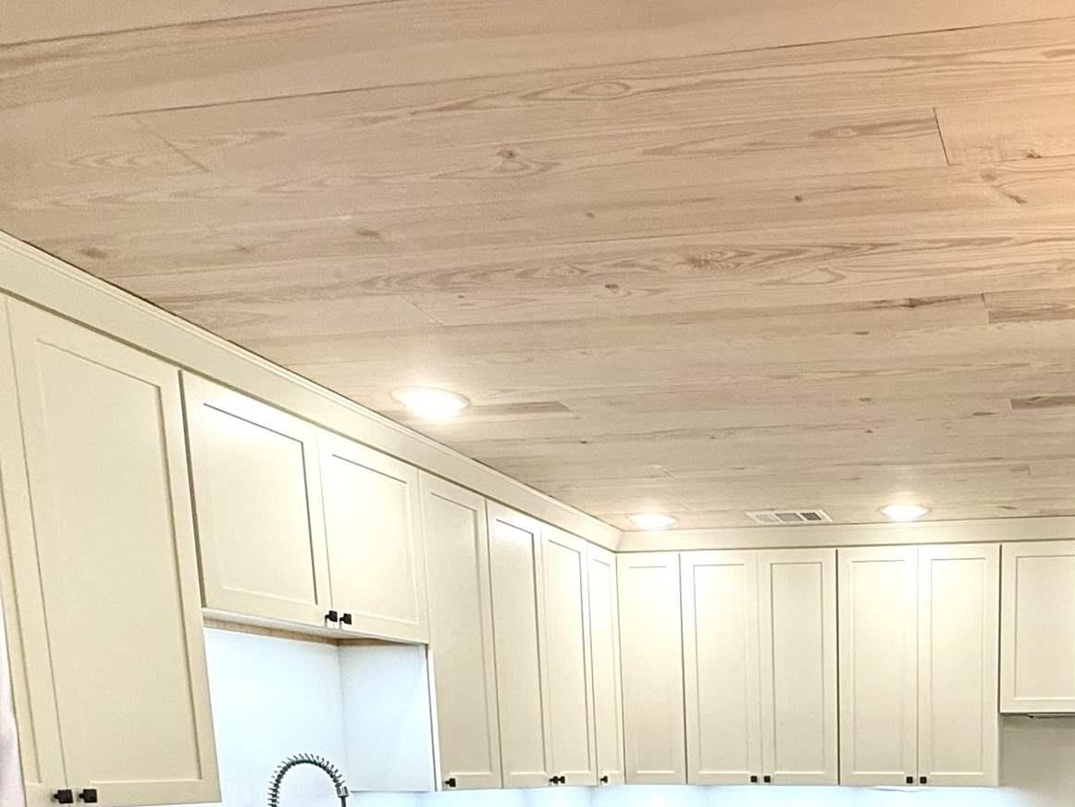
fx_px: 1149
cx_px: 925
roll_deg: -0.1
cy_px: 955
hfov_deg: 46.3
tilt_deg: -9.3
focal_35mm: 37
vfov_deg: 32.4
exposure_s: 1/120
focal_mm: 2.22
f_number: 2.2
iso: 125
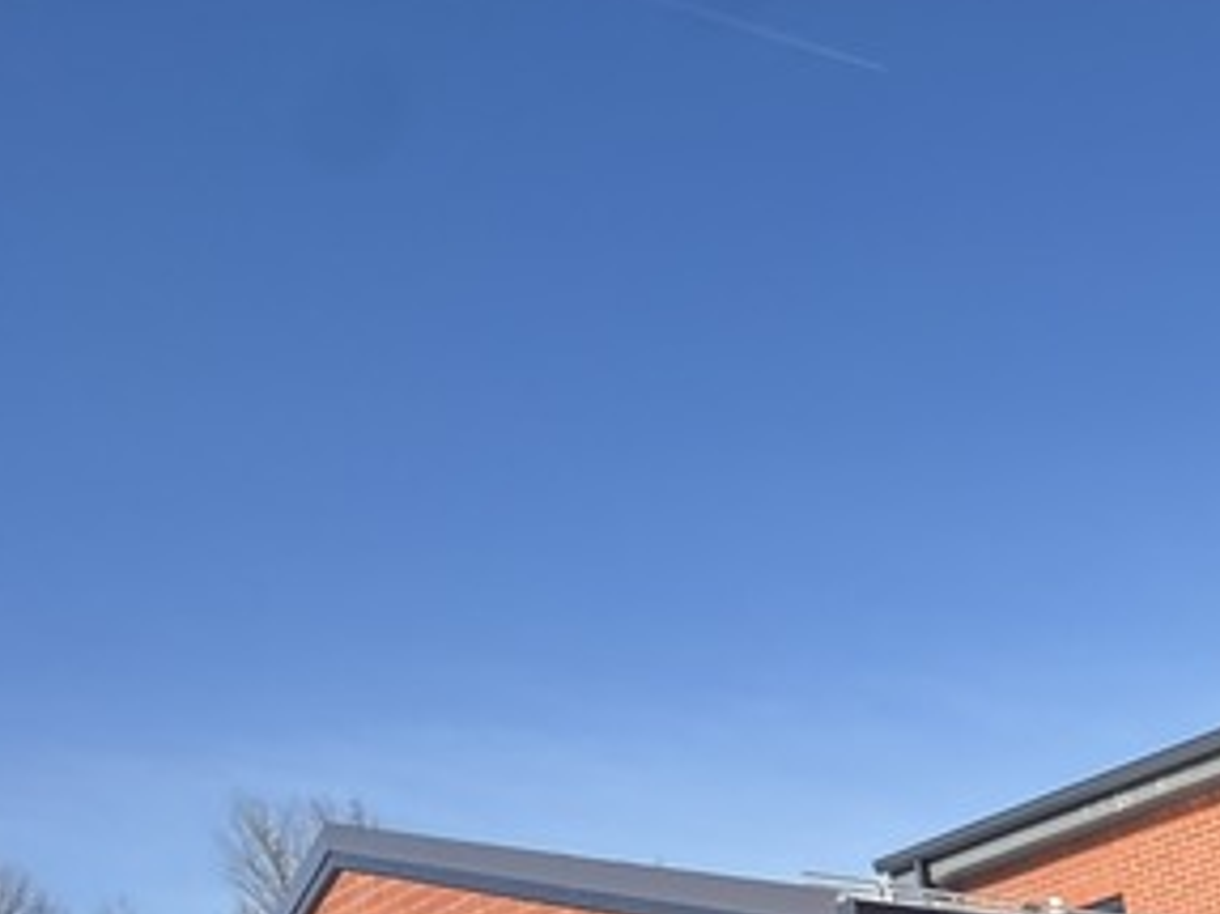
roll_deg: +6.1
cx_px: 2011
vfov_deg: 21.7
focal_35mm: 50
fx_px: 1761
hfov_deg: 24.6
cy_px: 1535
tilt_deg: -10.1
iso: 40
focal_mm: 2.22
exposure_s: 1/390
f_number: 2.2
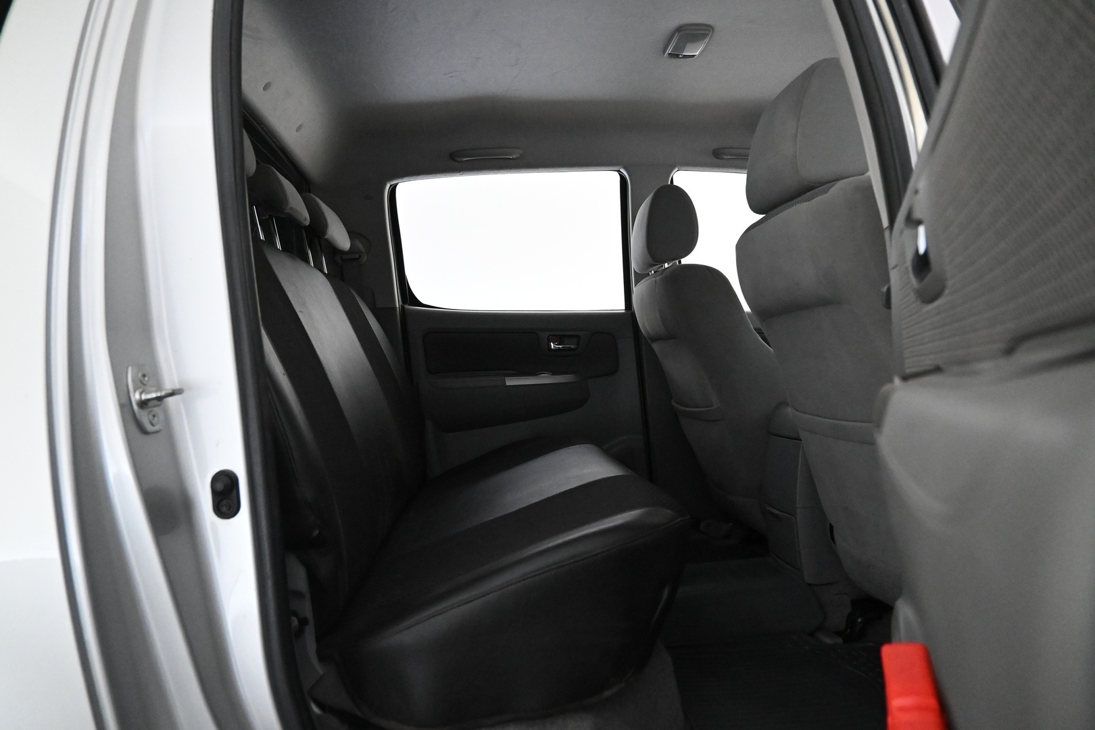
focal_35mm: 24
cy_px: 365
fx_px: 730
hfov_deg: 73.7
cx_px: 548
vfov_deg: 53.1
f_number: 4.5
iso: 6400
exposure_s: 1/80
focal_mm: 16
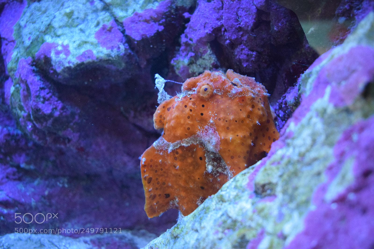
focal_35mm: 45
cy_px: 124
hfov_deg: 43.6
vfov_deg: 29.9
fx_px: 467
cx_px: 187
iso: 3200
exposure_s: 1/25
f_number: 4.2
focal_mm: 30
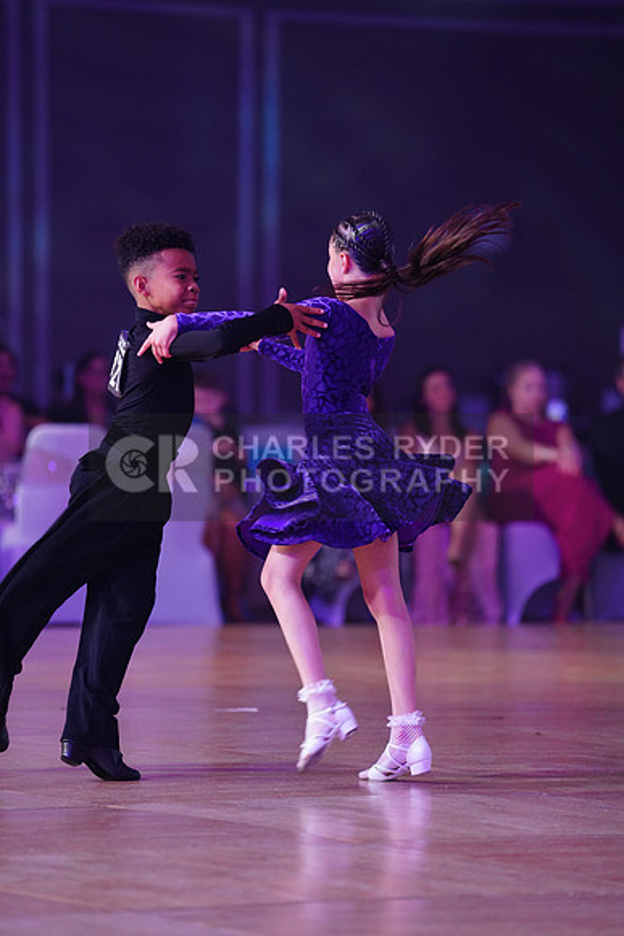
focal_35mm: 200
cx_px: 312
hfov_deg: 6.9
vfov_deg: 10.3
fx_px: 5196
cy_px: 468
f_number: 2.8
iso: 1600
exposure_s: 1/320
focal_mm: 200
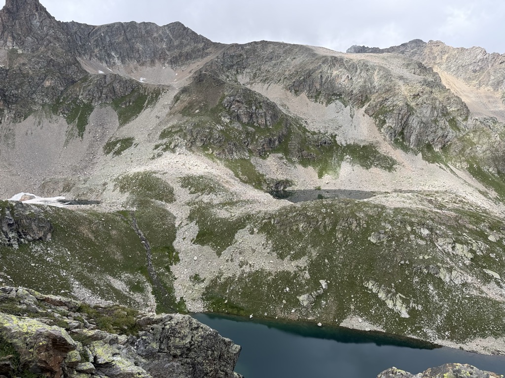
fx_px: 350
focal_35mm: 24
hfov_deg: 71.6
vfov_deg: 56.8
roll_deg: +1.1
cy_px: 189
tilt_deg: -8.7
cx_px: 252
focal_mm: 6.76
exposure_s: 1/3021
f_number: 1.78
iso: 80
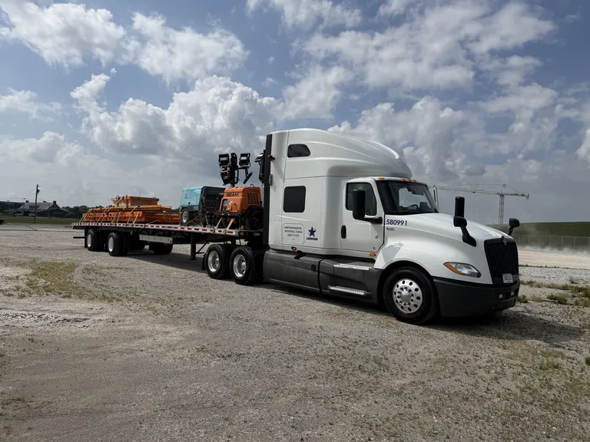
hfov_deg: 69.4
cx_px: 300
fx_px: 426
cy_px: 223
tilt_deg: +1.4
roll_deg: -2.2
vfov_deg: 54.9
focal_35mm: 25
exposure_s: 1/14286
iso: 80
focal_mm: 6.76
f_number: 1.78
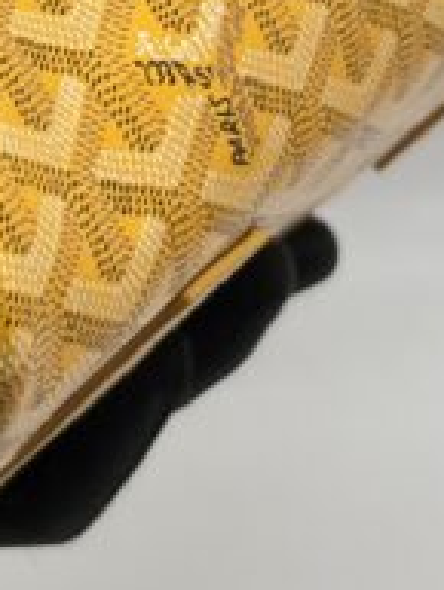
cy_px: 61
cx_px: -208
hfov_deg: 10.4
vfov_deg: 14.2
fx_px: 2357
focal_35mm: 138
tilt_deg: -27.2
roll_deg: +2.6
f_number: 1.5
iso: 32
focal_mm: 5.7
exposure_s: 1/120
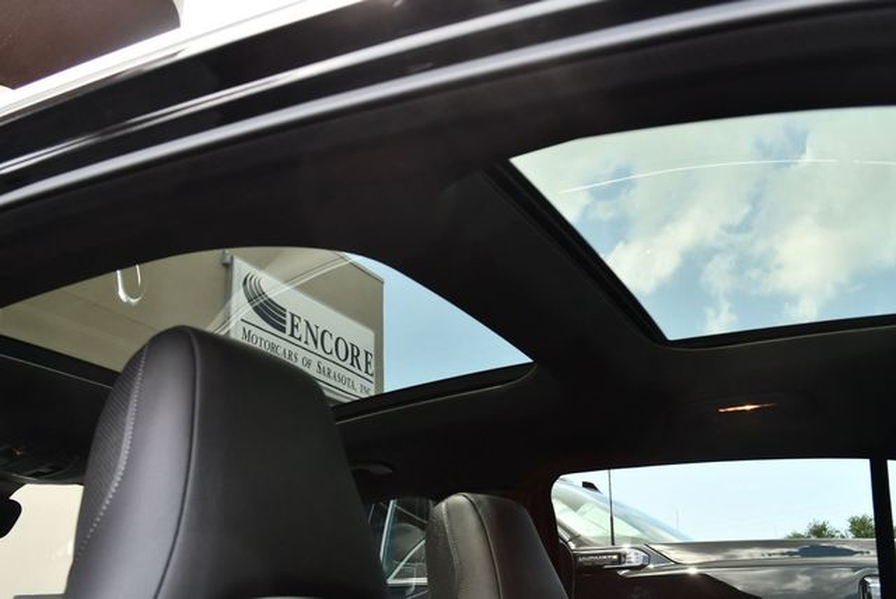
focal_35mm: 36
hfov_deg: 53.1
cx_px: 448
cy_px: 300
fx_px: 897
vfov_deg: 36.9
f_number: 5
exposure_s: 1/250
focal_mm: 18
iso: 400
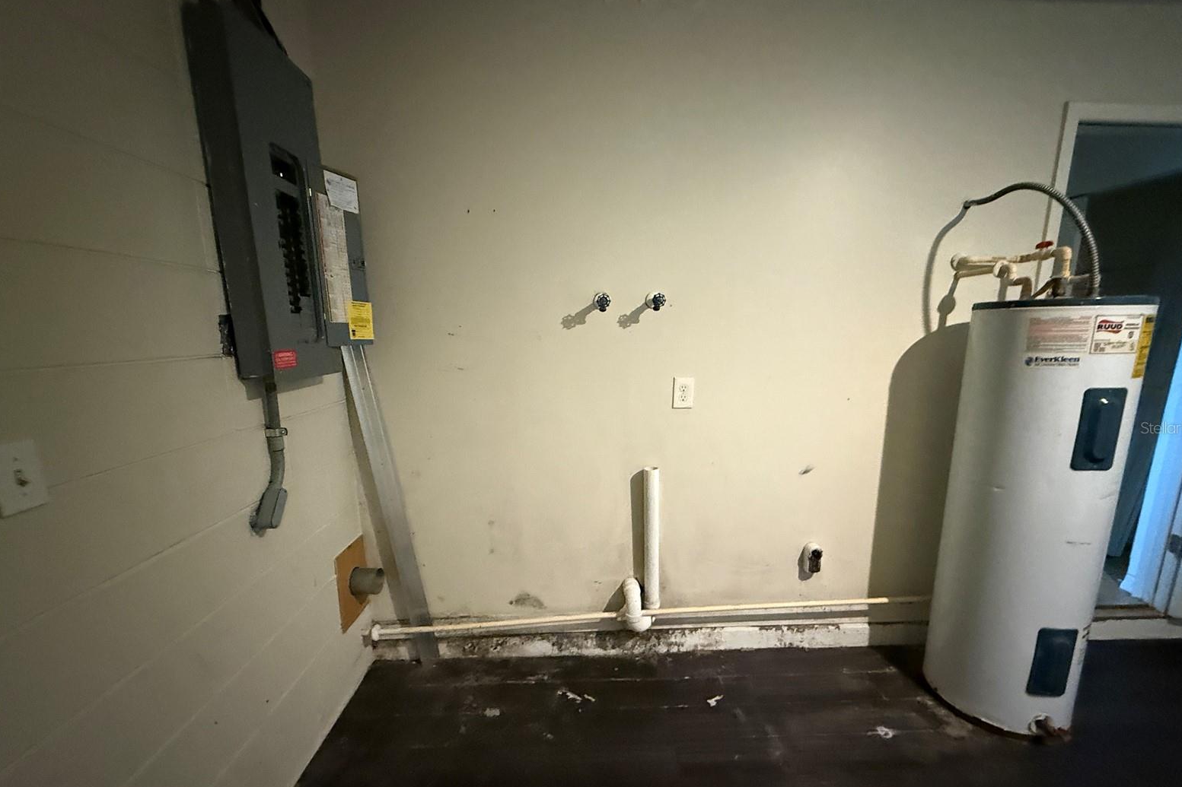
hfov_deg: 100.4
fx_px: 492
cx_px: 604
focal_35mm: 15
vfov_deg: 77.2
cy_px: 427
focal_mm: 2.22
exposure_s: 1/40
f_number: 2.2
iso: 1000
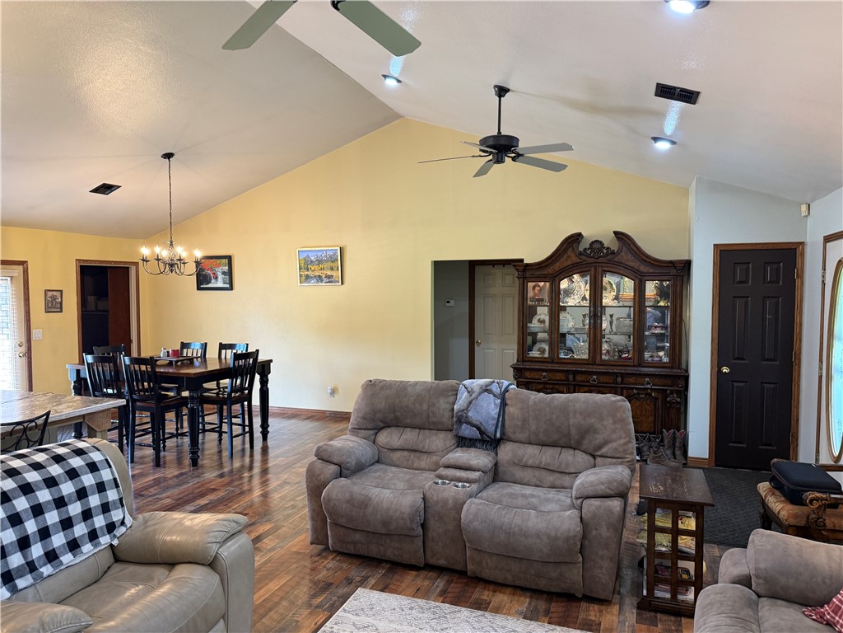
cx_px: 422
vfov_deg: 56.8
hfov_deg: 71.6
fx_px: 584
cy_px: 316
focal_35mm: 24
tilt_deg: -2.4
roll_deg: -0.1
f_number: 1.78
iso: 160
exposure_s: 1/60
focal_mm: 6.76
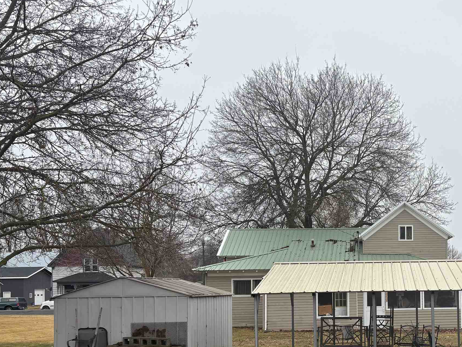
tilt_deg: +2.6
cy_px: 267
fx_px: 627
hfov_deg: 38.3
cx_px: 393
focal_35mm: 47
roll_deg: +2.1
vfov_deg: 30.3
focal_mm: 5.96
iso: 50
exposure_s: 1/1099
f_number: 1.6
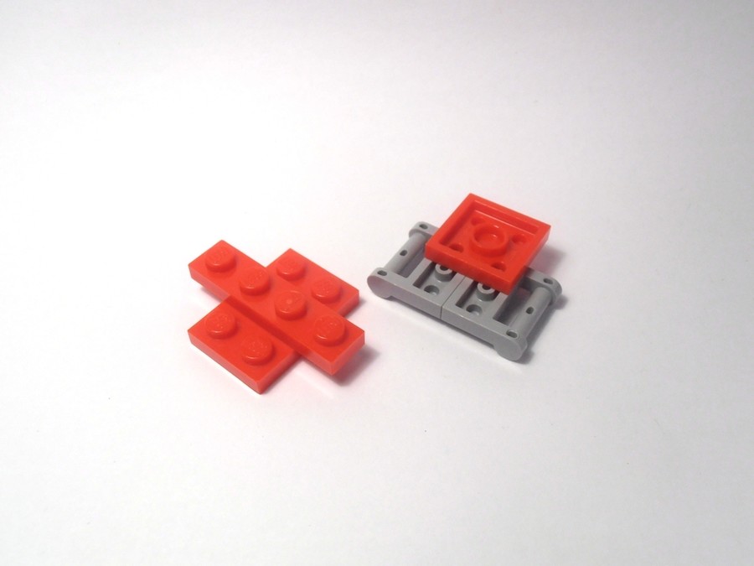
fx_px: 806
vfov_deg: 38.7
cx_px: 377
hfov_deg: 50.1
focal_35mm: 37
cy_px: 283
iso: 80
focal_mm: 6.61
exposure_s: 1/125
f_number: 3.9
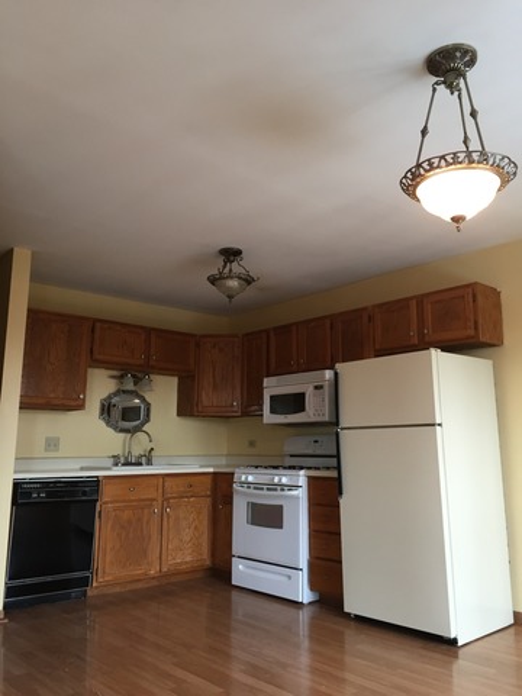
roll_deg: +0.2
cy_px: 348
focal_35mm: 29
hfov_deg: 48.2
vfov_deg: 61.7
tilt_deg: +11.0
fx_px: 583
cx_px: 261
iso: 80
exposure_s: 1/30
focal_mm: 4.15
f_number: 2.2
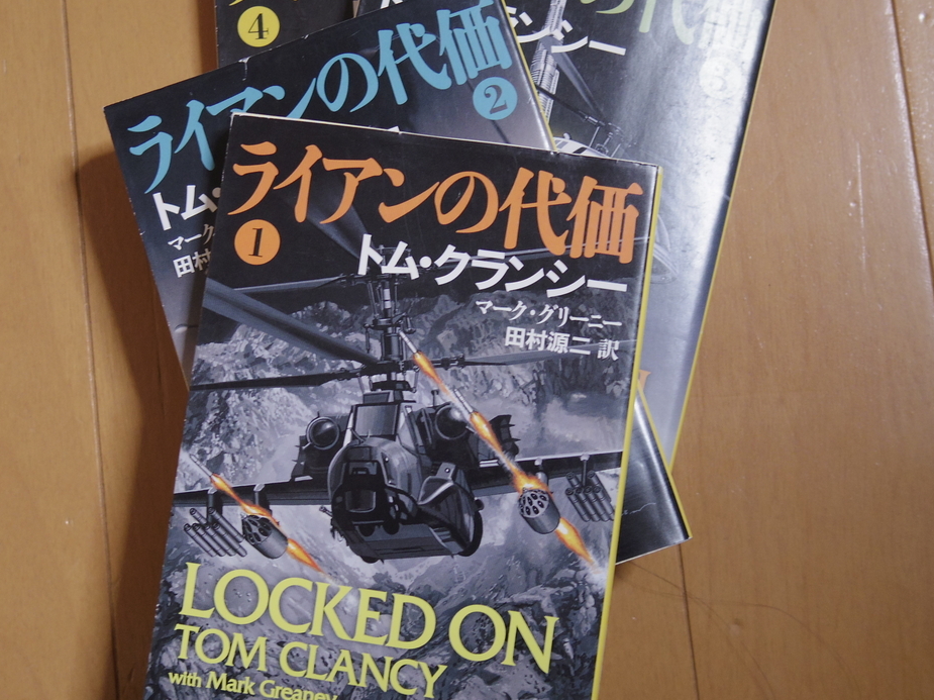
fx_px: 1645
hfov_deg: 31.6
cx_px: 379
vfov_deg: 24.0
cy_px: 316
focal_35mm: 61
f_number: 1.9
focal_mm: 8.5
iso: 200
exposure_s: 1/15
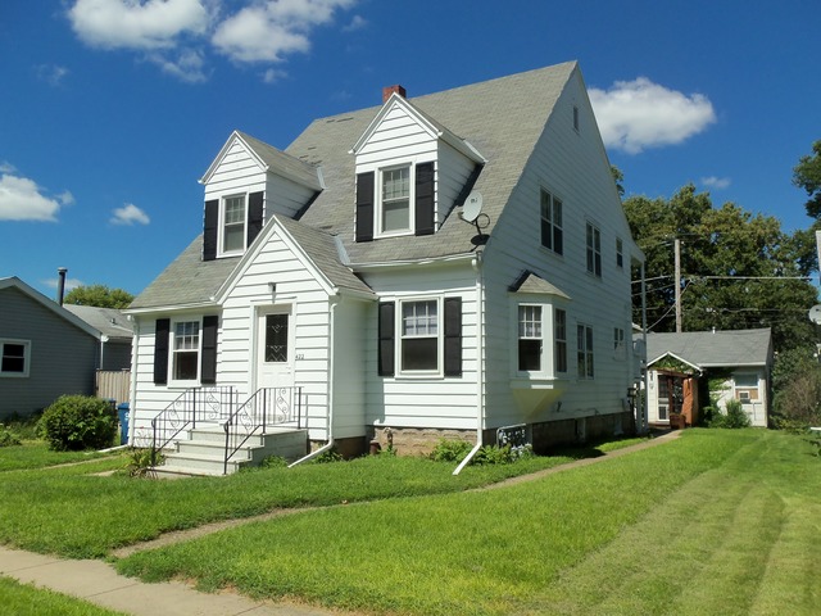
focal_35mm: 29
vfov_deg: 48.2
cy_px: 308
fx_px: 688
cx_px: 410
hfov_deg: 61.7
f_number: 8.6
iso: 80
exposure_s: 1/200
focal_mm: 5.2
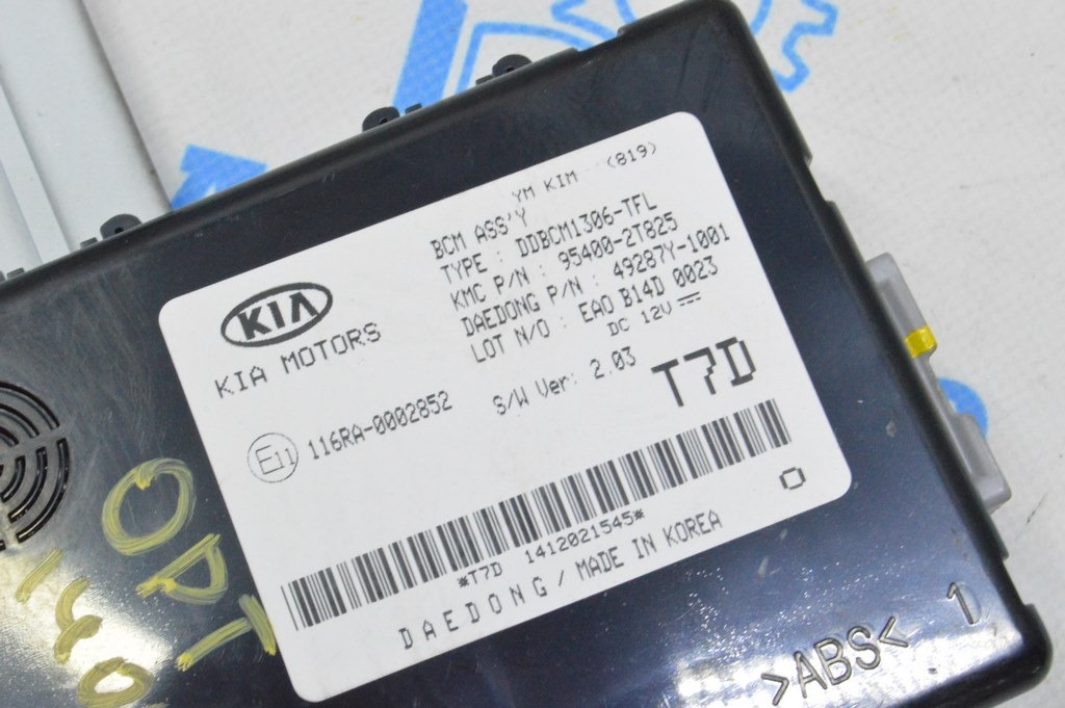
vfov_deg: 16.5
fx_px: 2439
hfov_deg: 24.6
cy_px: 354
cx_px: 532
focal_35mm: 82
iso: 6400
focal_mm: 55
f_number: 20
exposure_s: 1/20
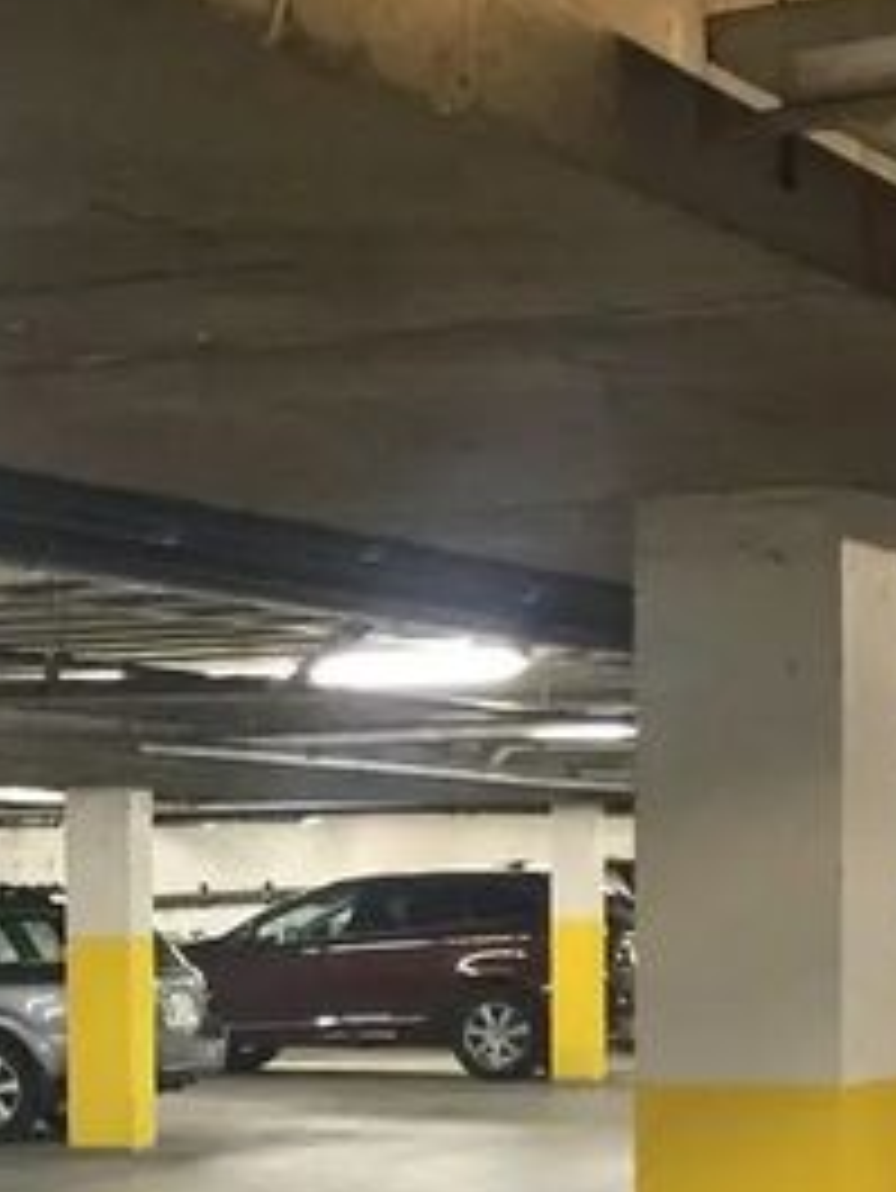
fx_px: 3862
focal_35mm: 112
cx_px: -486
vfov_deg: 17.4
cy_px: 1003
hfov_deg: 12.5
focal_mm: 4.15
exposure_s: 1/15
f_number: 2.2
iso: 160
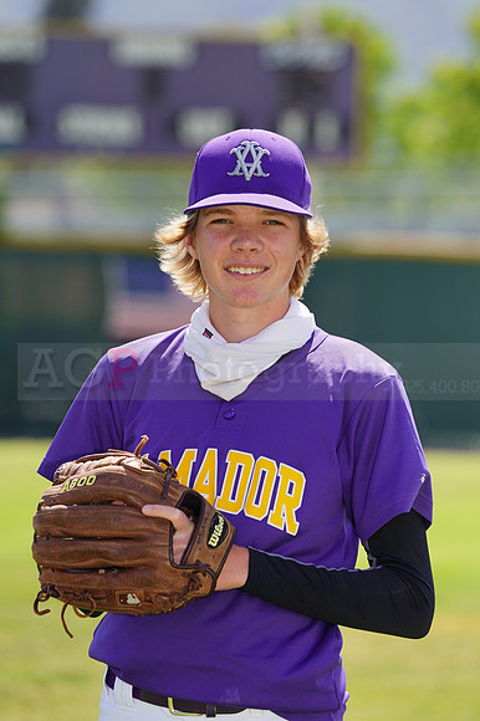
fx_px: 5766
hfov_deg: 4.8
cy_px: 360
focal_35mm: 288
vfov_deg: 7.2
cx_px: 240
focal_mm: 288
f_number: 7.1
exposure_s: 1/250
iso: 100
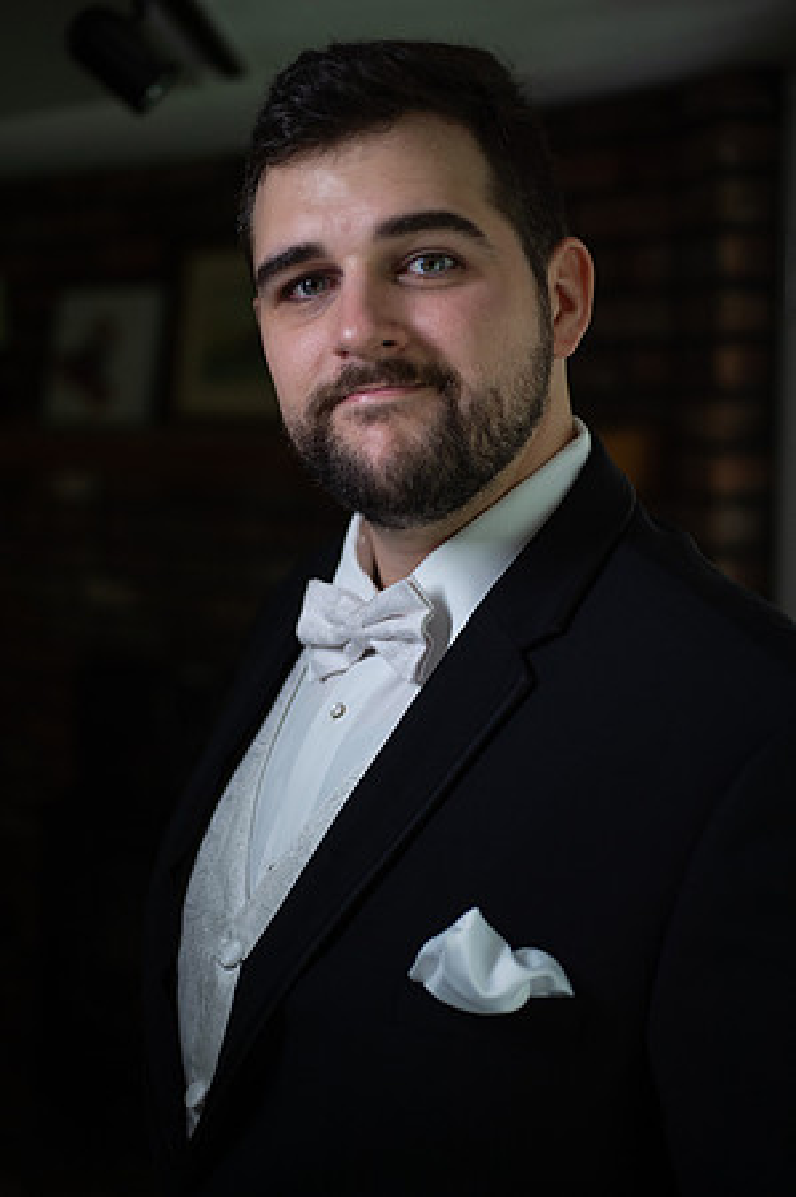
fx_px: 1994
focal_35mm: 60
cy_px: 598
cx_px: 398
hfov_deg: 22.6
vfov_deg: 33.4
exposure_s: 1/400
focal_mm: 60
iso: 1000
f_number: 3.2
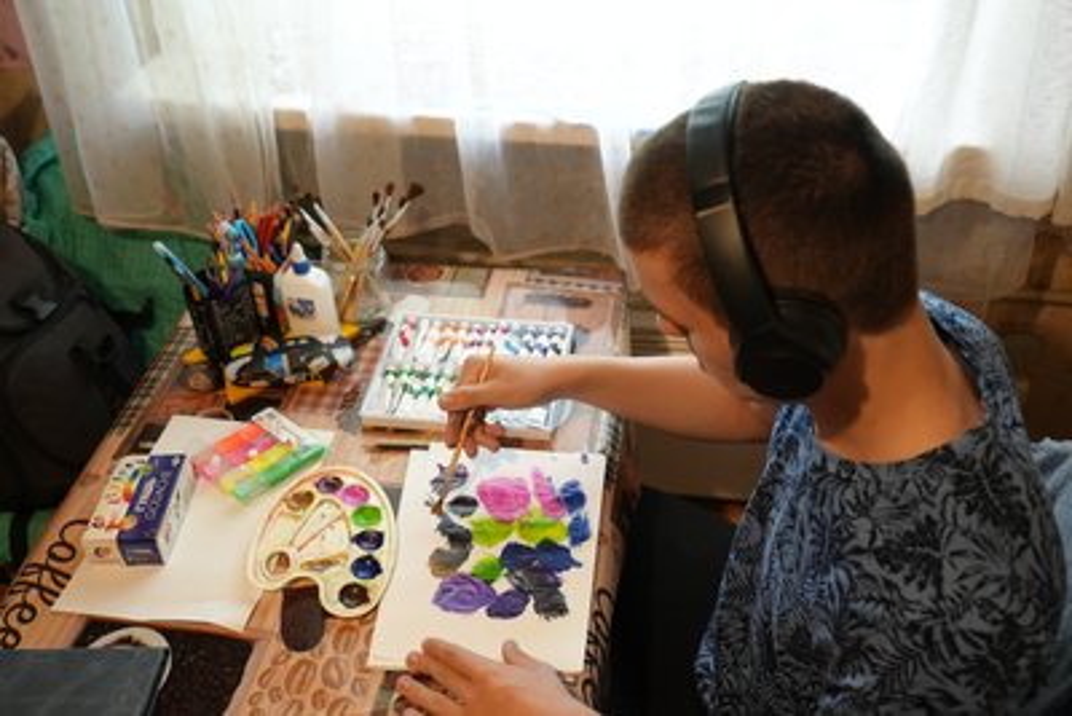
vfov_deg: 36.9
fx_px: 1072
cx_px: 536
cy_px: 358
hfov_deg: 53.1
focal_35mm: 36
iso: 5000
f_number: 4
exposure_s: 1/160
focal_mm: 36
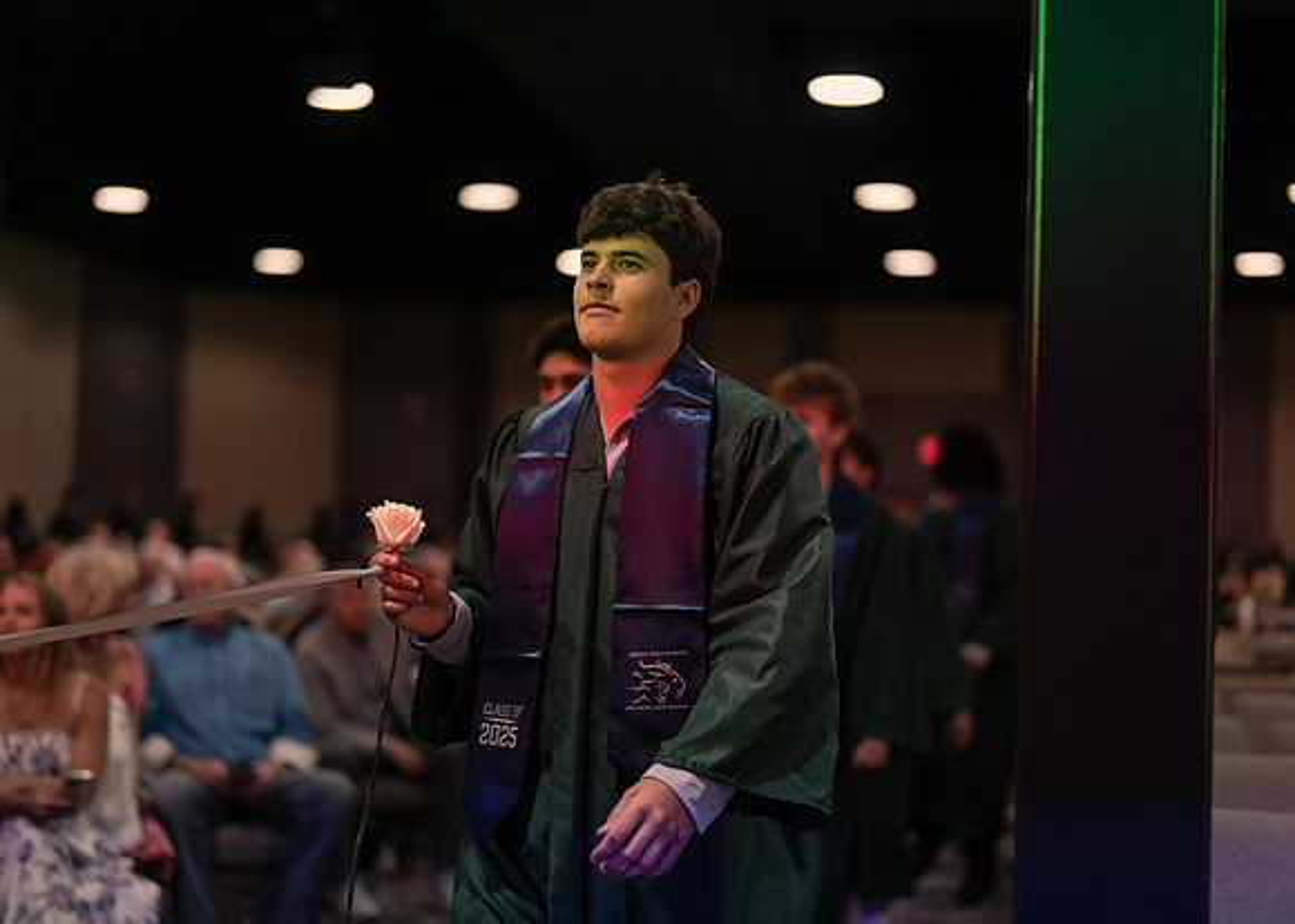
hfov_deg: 36.7
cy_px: 462
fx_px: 1952
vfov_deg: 26.6
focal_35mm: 53
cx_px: 648
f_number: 1.2
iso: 1250
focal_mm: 50
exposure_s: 1/500
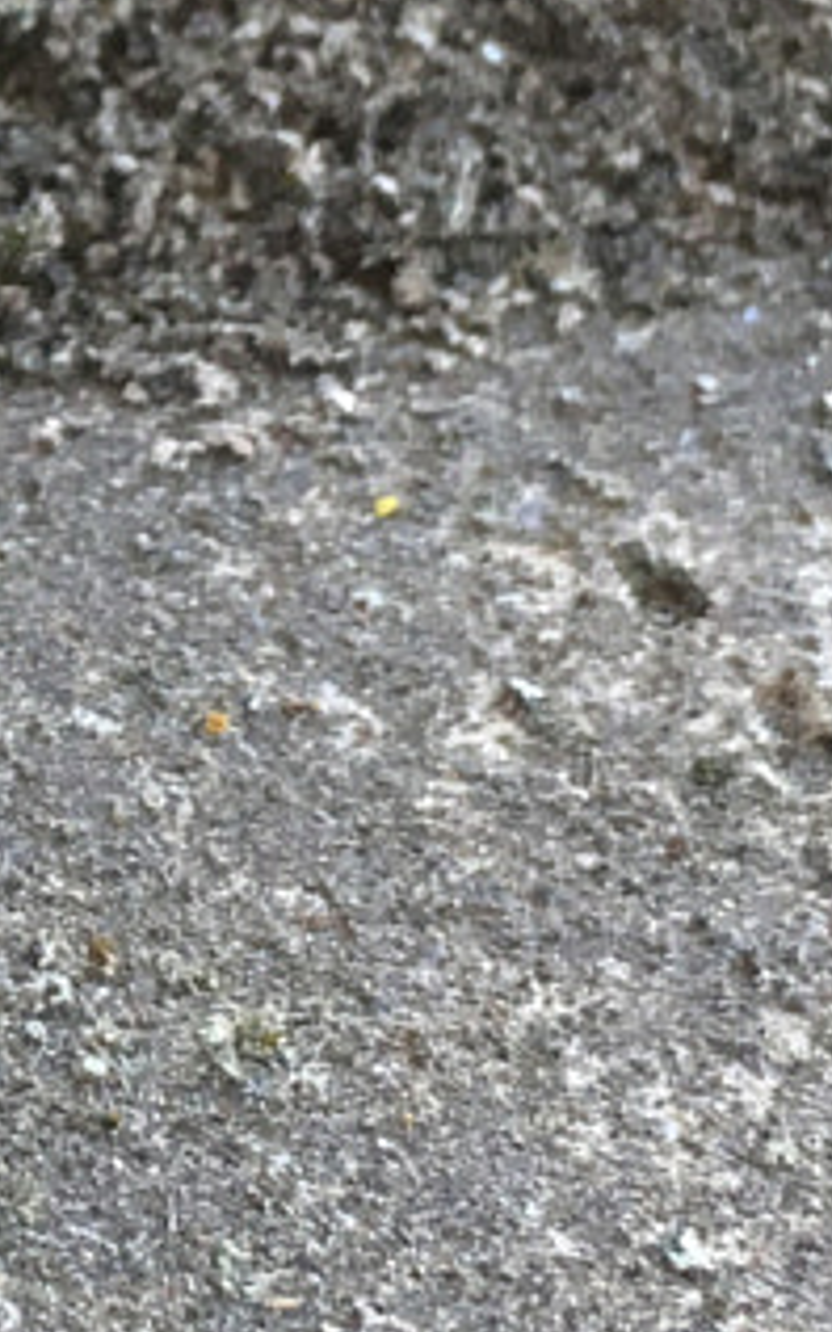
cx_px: -656
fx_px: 5626
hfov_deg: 8.2
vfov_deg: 13.5
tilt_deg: -49.9
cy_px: 374
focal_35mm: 155
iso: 32
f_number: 2.2
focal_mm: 4.15
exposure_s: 1/33
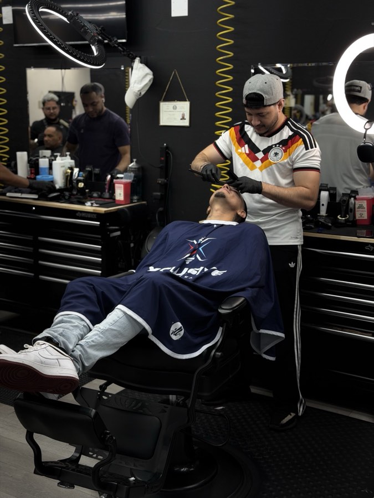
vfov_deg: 39.7
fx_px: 691
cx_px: 187
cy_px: 249
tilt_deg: -12.2
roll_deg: -0.3
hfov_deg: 30.3
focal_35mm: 48
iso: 64
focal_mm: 6.76
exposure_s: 1/216
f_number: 1.78
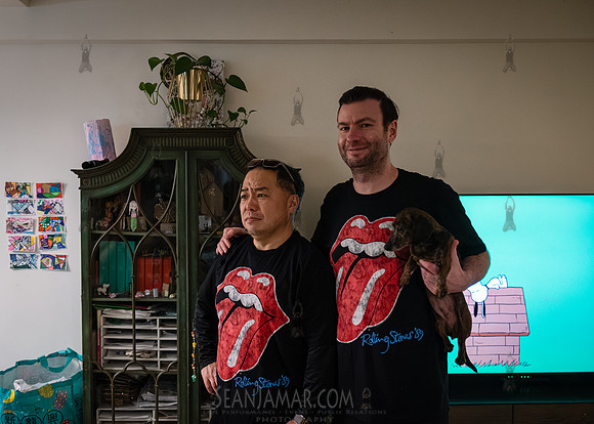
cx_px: 265
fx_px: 770
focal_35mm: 46
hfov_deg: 42.1
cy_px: 211
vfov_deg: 30.8
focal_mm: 41
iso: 8000
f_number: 3.2
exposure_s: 1/200
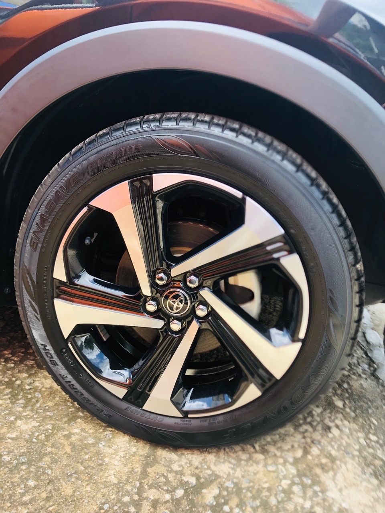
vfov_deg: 63.4
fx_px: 415
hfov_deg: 49.7
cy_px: 256
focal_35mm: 28
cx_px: 192
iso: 20
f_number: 1.8
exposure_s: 1/127
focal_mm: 4
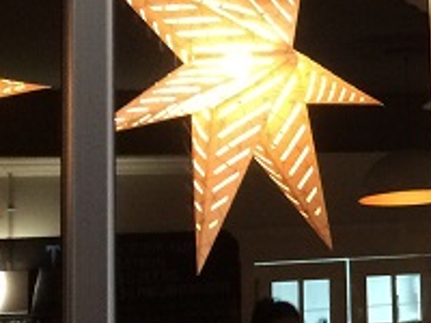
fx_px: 1419
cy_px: 90
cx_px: 805
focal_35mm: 114
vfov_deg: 13.0
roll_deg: +5.4
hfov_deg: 14.8
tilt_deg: +9.6
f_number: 2.2
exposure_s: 1/24
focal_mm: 4.15
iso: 320
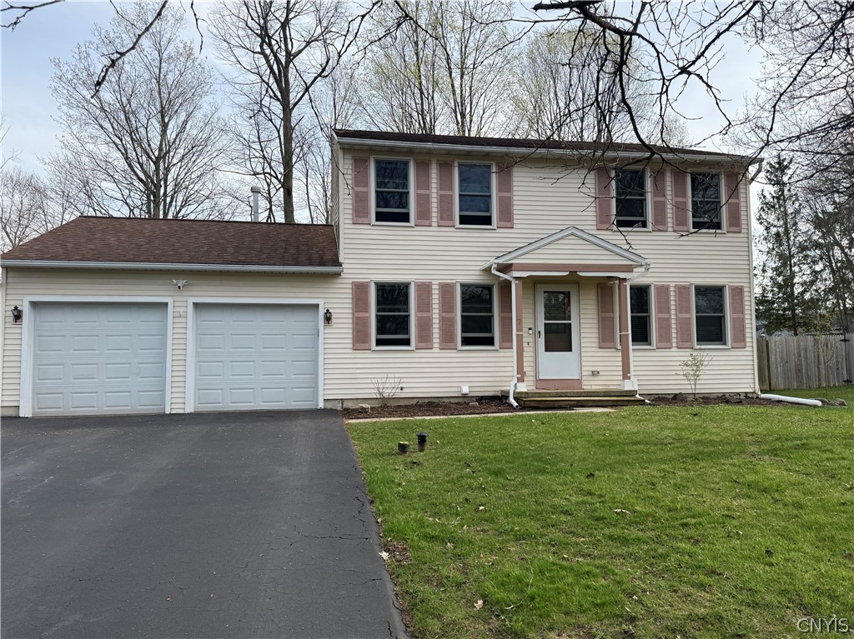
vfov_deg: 56.8
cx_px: 427
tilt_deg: +4.6
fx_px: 592
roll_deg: +1.3
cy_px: 320
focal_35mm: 24
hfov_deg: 71.6
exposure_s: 1/1949
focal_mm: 6.76
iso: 80
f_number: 1.78
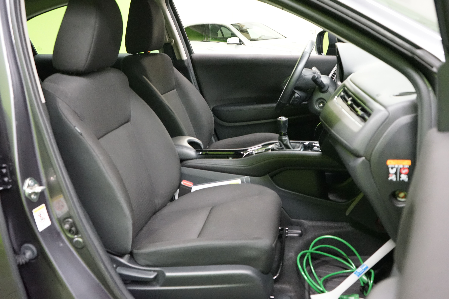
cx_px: 224
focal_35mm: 32
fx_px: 399
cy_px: 150
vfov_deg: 41.1
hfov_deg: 58.7
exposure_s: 1/50
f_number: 5
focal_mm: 32
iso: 6400
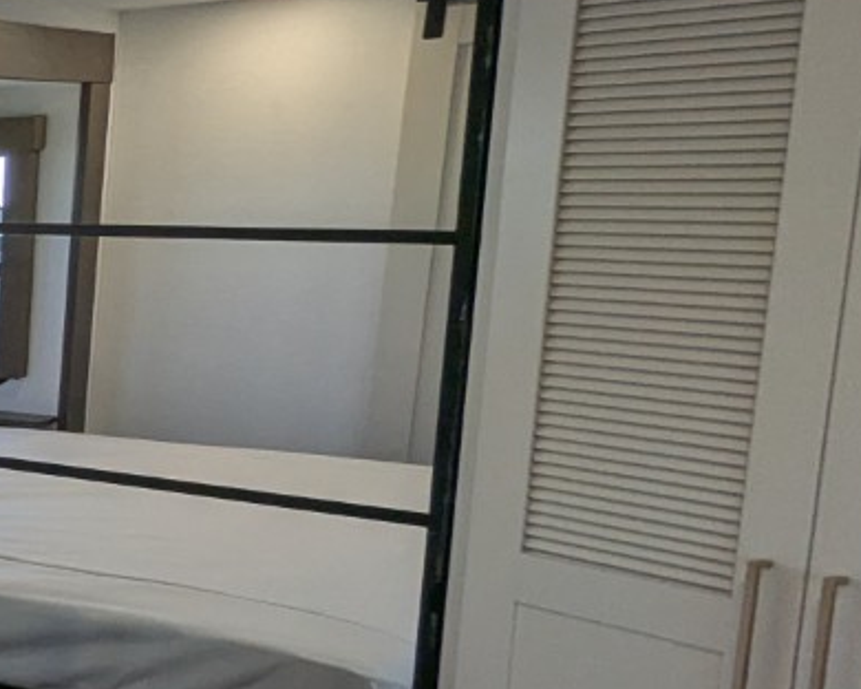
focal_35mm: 56
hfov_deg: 22.3
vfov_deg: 27.1
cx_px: -639
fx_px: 1427
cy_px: 384
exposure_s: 1/164
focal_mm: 2.35
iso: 79
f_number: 2.2
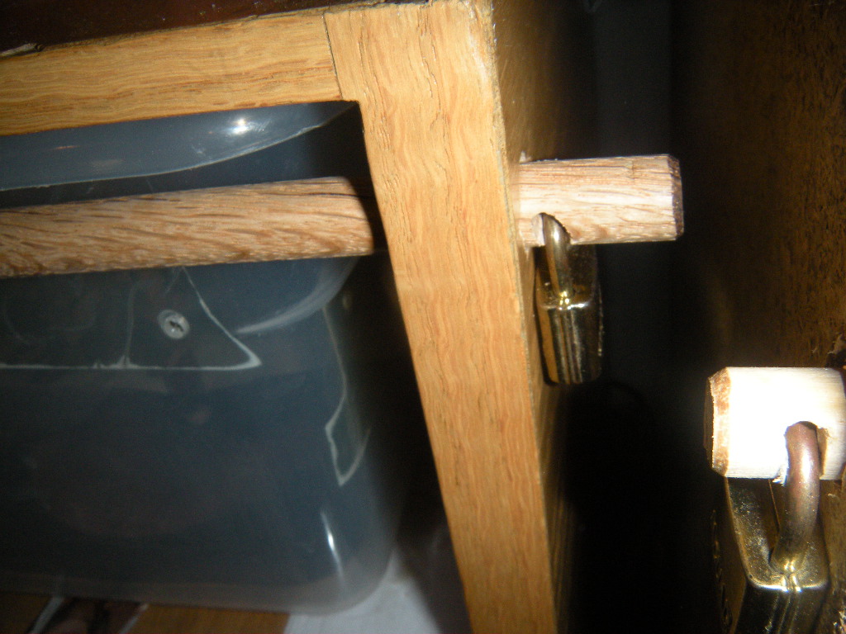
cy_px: 317
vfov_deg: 40.7
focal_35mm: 35
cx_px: 423
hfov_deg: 52.6
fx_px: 855
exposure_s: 1/60
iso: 200
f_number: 6.4
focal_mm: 5.9
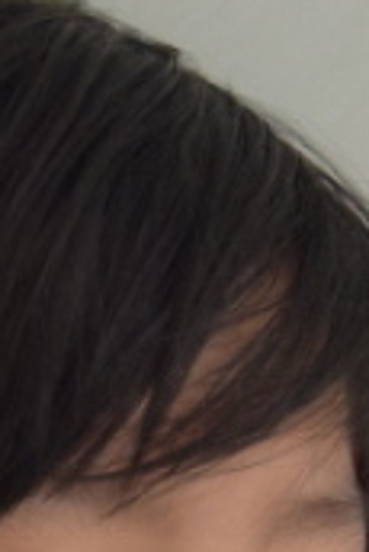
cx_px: 77
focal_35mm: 418
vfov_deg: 4.9
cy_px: 725
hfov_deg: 3.3
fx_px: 6413
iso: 1400
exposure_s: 1/60
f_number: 4.5
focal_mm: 40
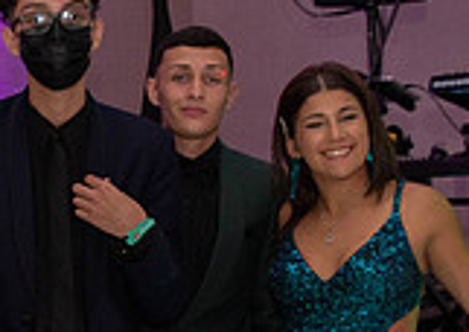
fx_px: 1395
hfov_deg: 18.2
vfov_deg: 13.4
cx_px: -82
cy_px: 351
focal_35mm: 105
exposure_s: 1/60
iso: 800
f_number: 5
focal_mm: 26
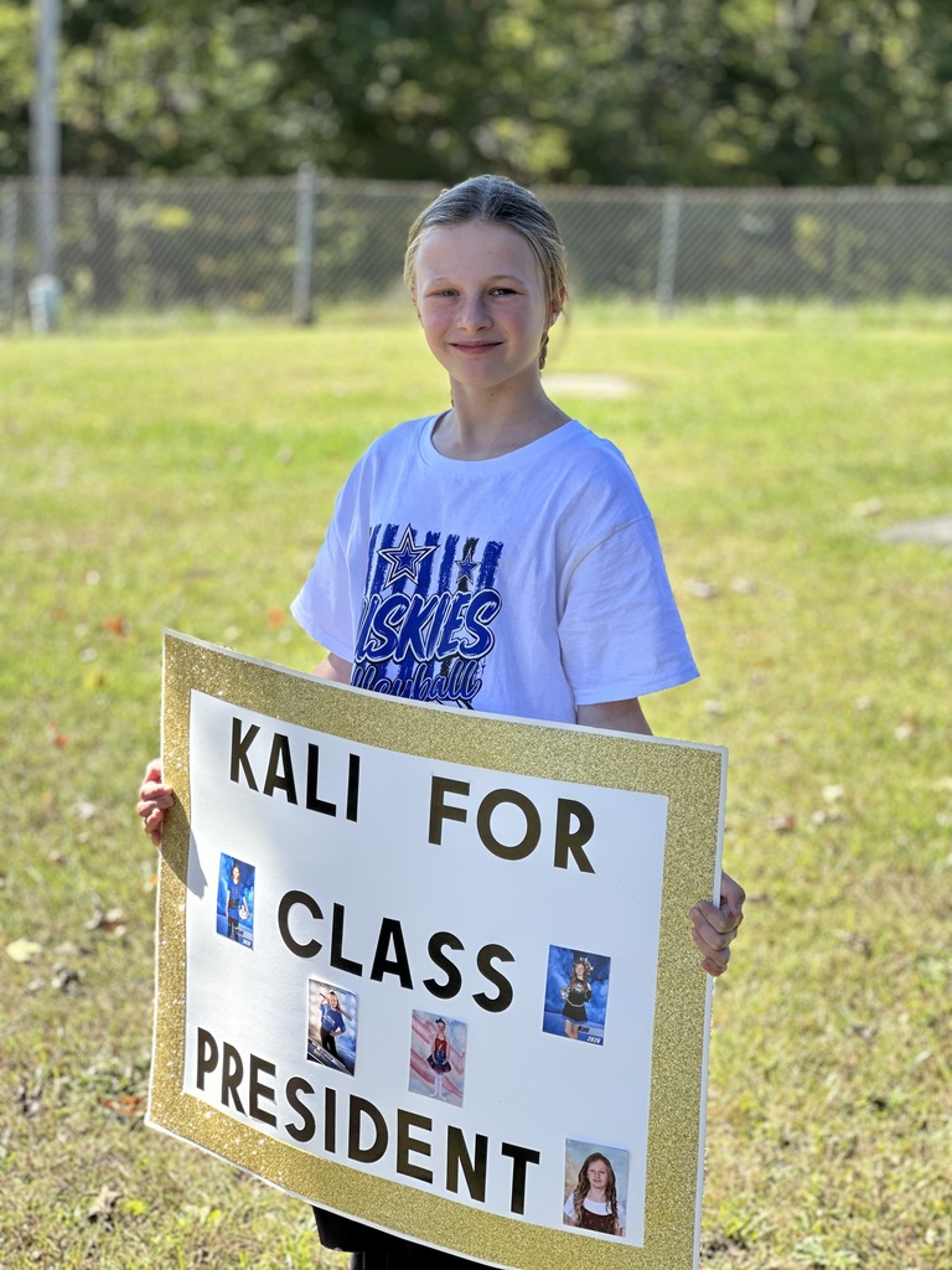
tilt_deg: -12.2
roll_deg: -3.0
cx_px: 476
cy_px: 635
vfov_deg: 25.3
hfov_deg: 19.1
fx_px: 2824
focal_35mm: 77
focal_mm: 9
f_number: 2.8
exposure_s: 1/165
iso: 25
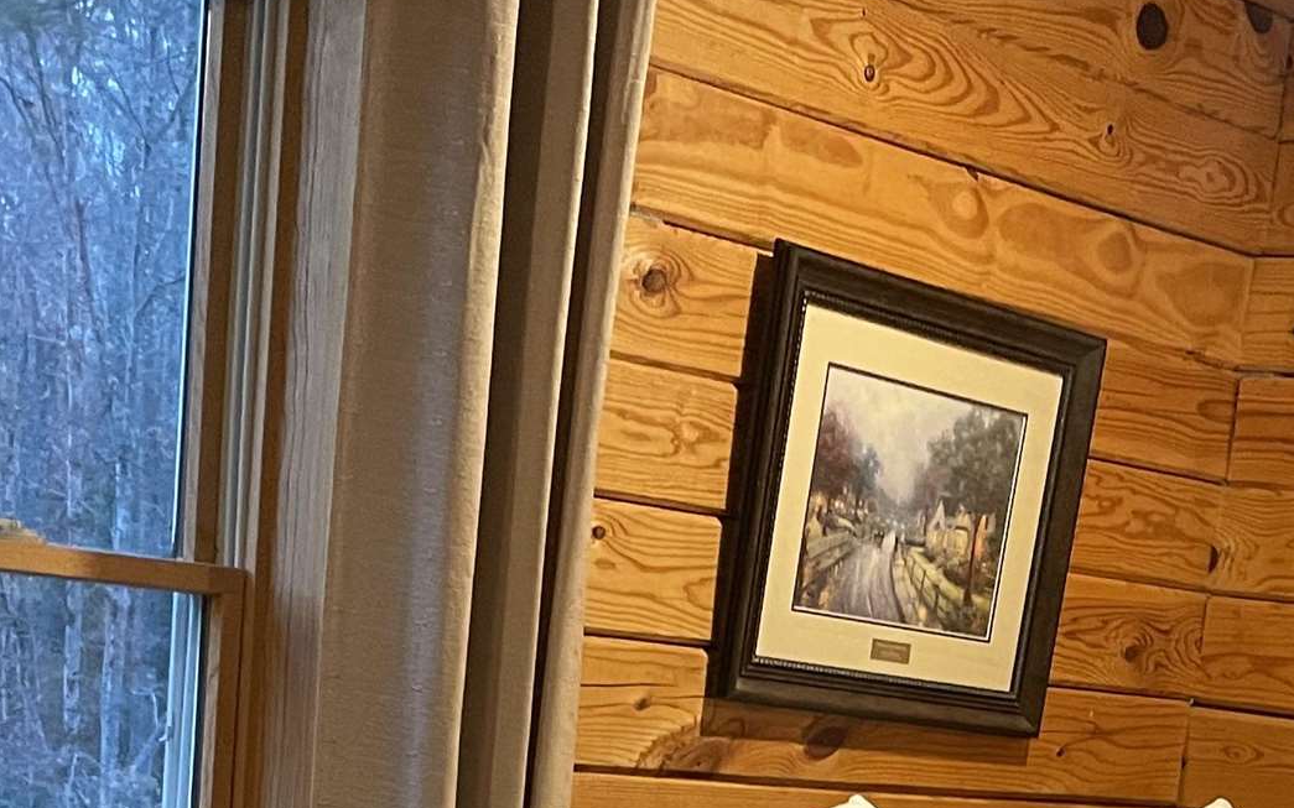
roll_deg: -7.3
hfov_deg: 25.5
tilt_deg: -14.3
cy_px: 1330
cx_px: 769
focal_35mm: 81
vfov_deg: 14.6
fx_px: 2856
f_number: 1.6
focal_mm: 4.2
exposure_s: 1/60
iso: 320
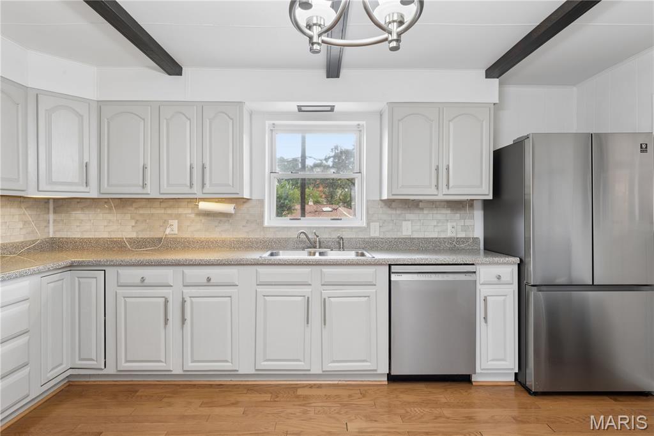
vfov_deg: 65.3
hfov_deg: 87.8
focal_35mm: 19
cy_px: 218
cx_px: 327
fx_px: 340
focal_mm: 18.7
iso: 200
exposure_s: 1/1.67
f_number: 13
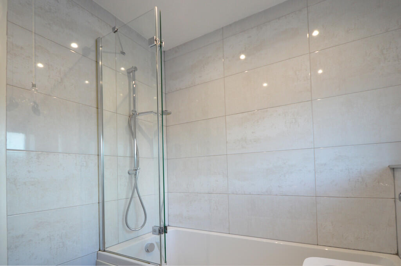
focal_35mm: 16
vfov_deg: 72.0
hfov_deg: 95.0
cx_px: 200
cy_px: 133
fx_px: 184
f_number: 4
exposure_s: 1/60
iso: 400
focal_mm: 11
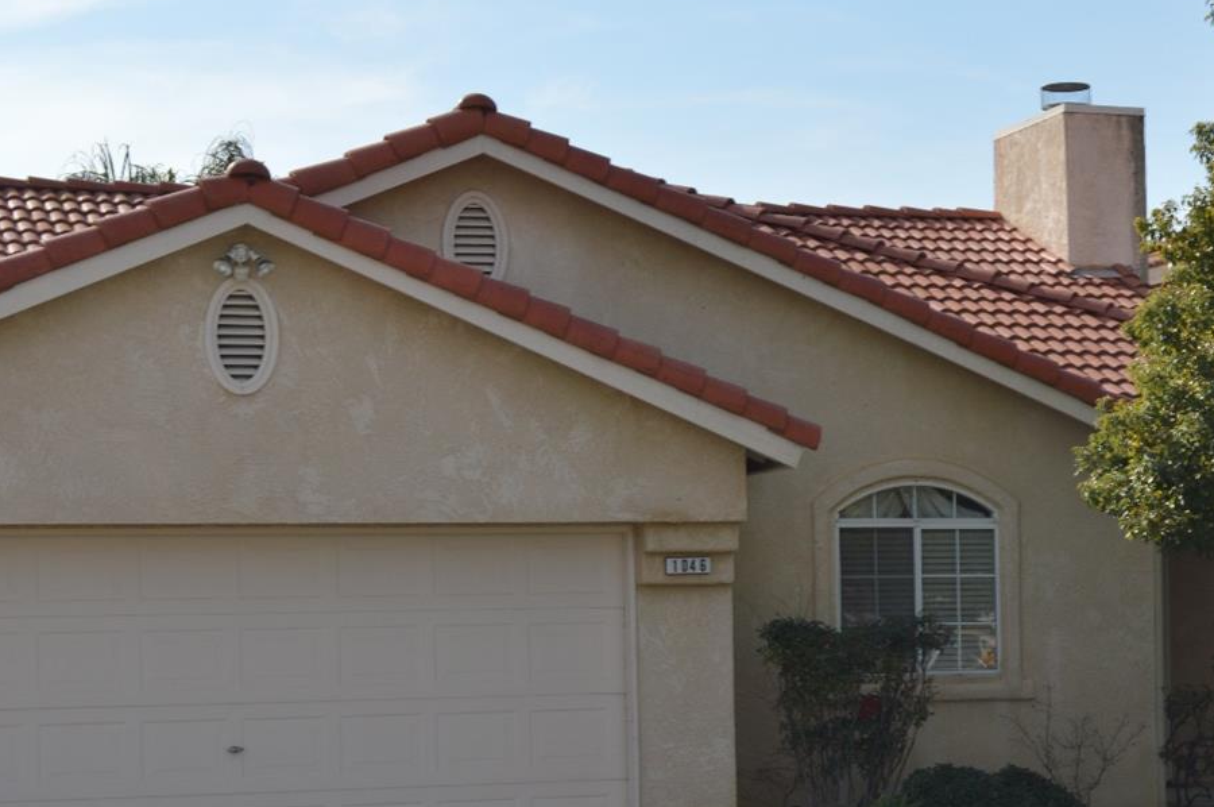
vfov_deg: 15.1
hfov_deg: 22.4
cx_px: 900
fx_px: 3032
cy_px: 500
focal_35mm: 90
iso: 100
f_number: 9
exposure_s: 1/200
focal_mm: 36
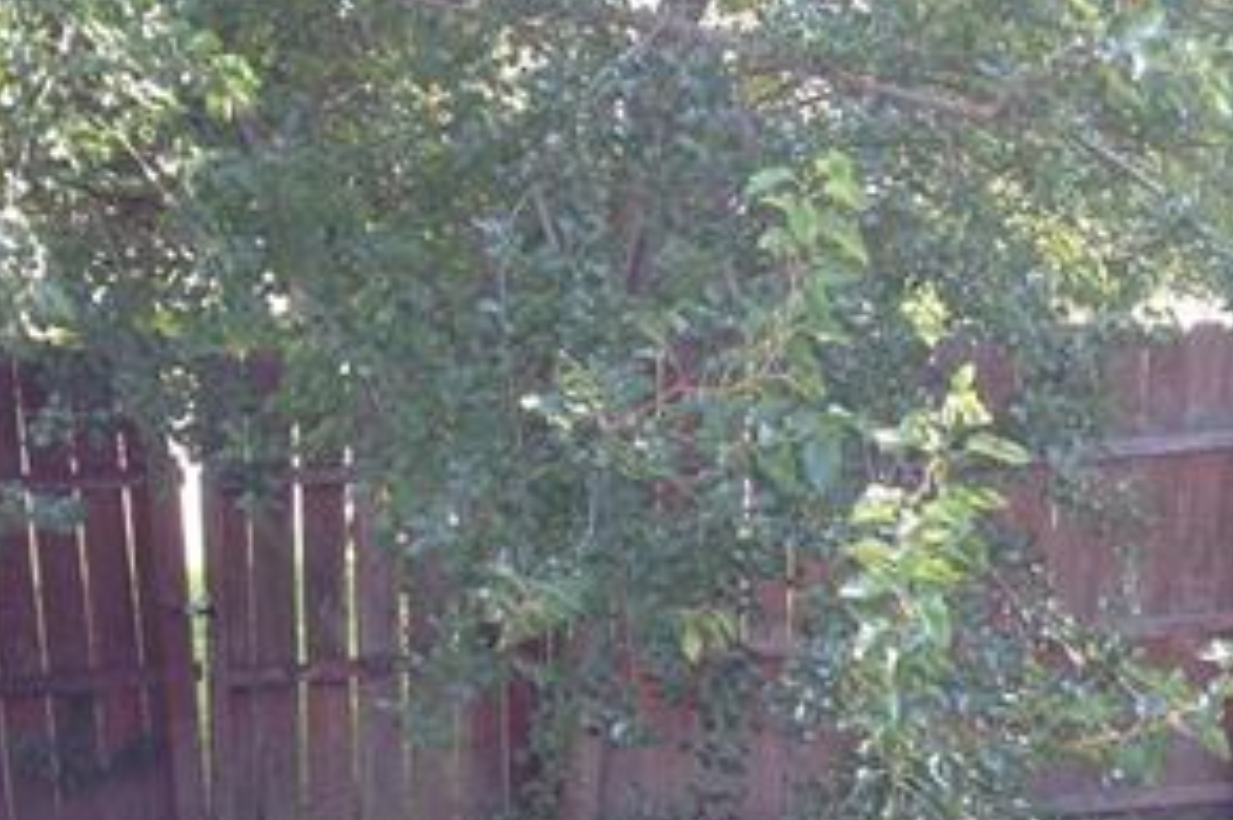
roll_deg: +1.0
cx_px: 829
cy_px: 681
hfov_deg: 26.8
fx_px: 2567
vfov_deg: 18.0
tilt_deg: -10.3
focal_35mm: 75
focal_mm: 4.12
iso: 50
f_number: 2.4
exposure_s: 1/120
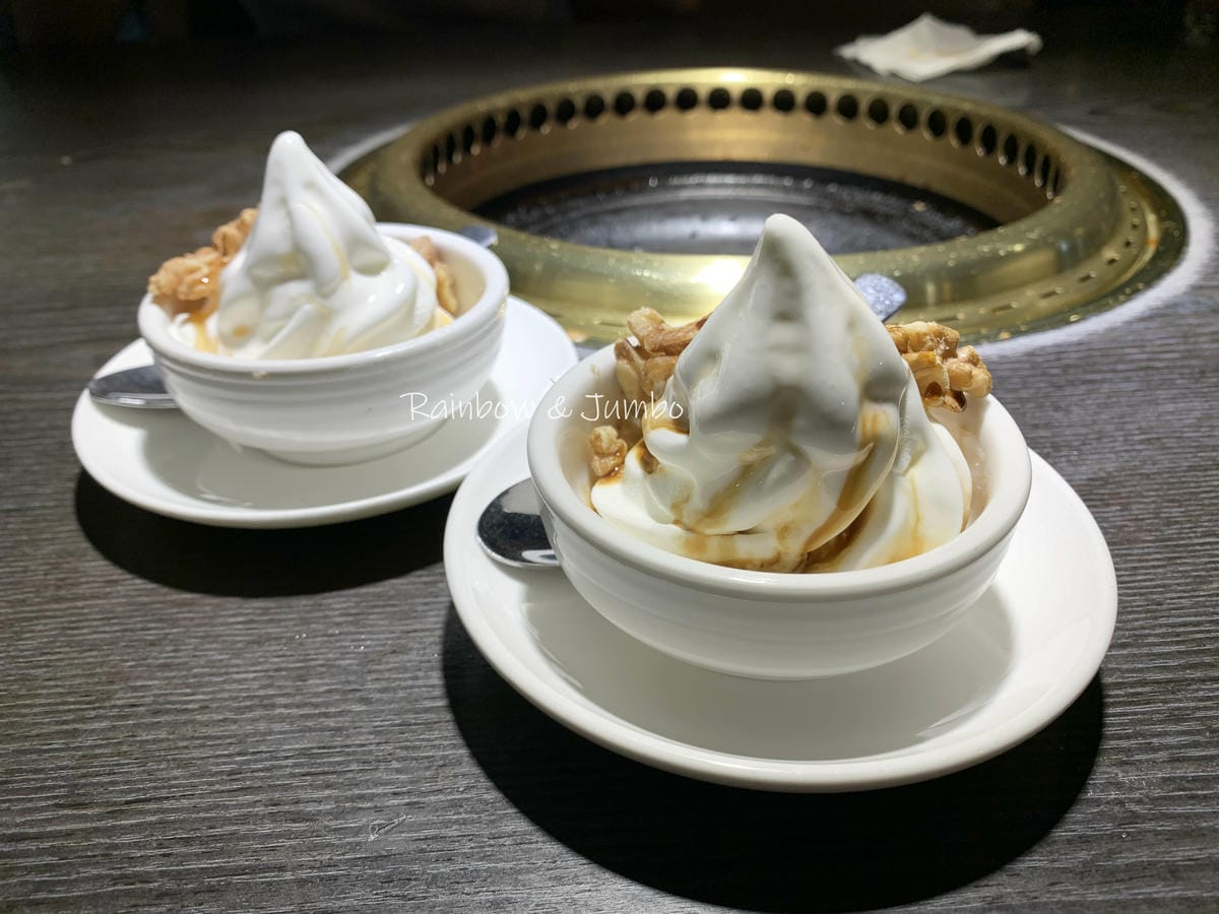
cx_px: 610
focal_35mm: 26
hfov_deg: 67.3
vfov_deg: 53.1
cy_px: 457
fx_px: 916
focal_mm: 4.25
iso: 64
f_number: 1.8
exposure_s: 1/120
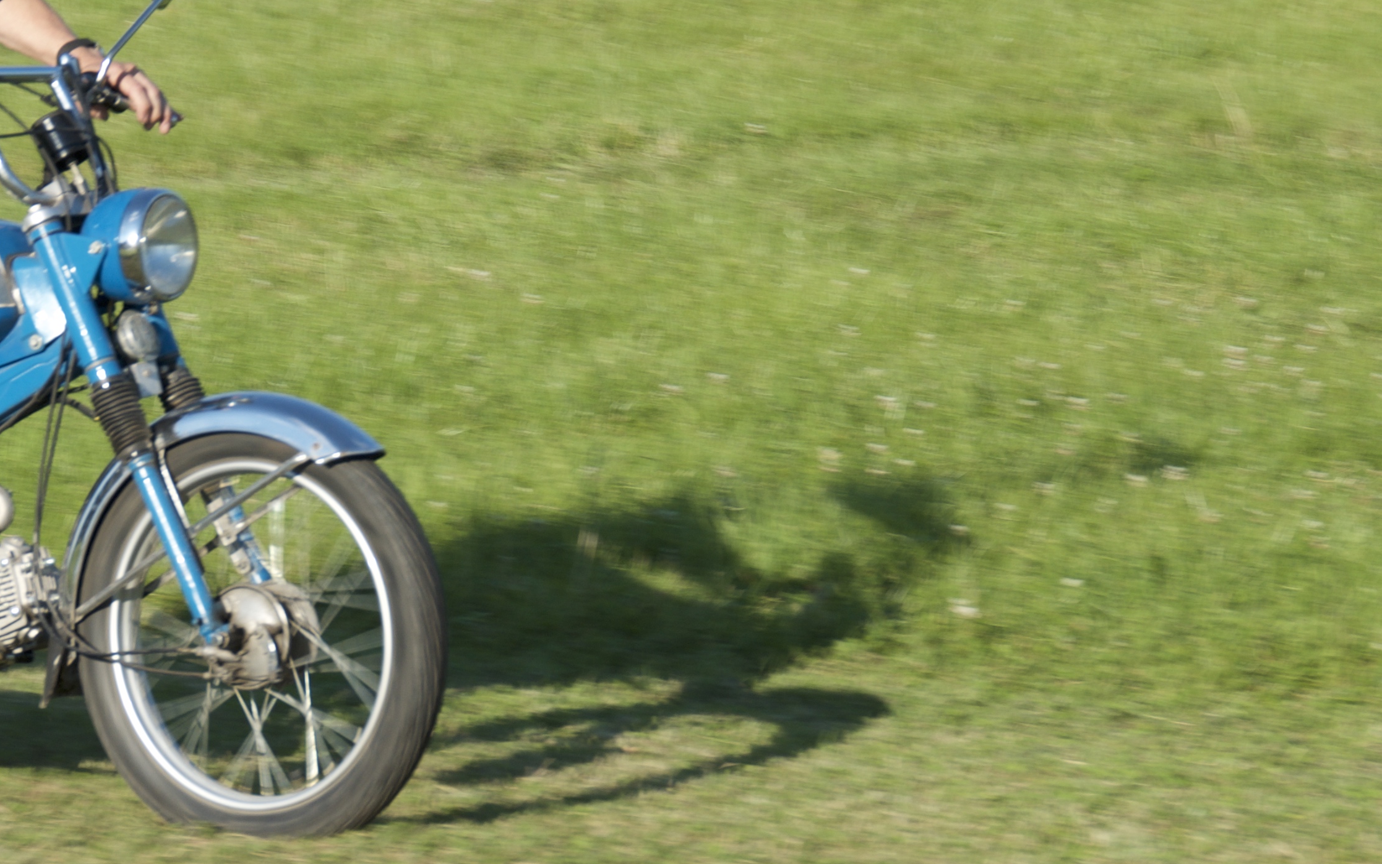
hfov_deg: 7.6
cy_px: 262
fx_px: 10395
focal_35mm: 276
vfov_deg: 4.8
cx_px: 323
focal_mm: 82
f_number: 8
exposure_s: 1/250
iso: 125
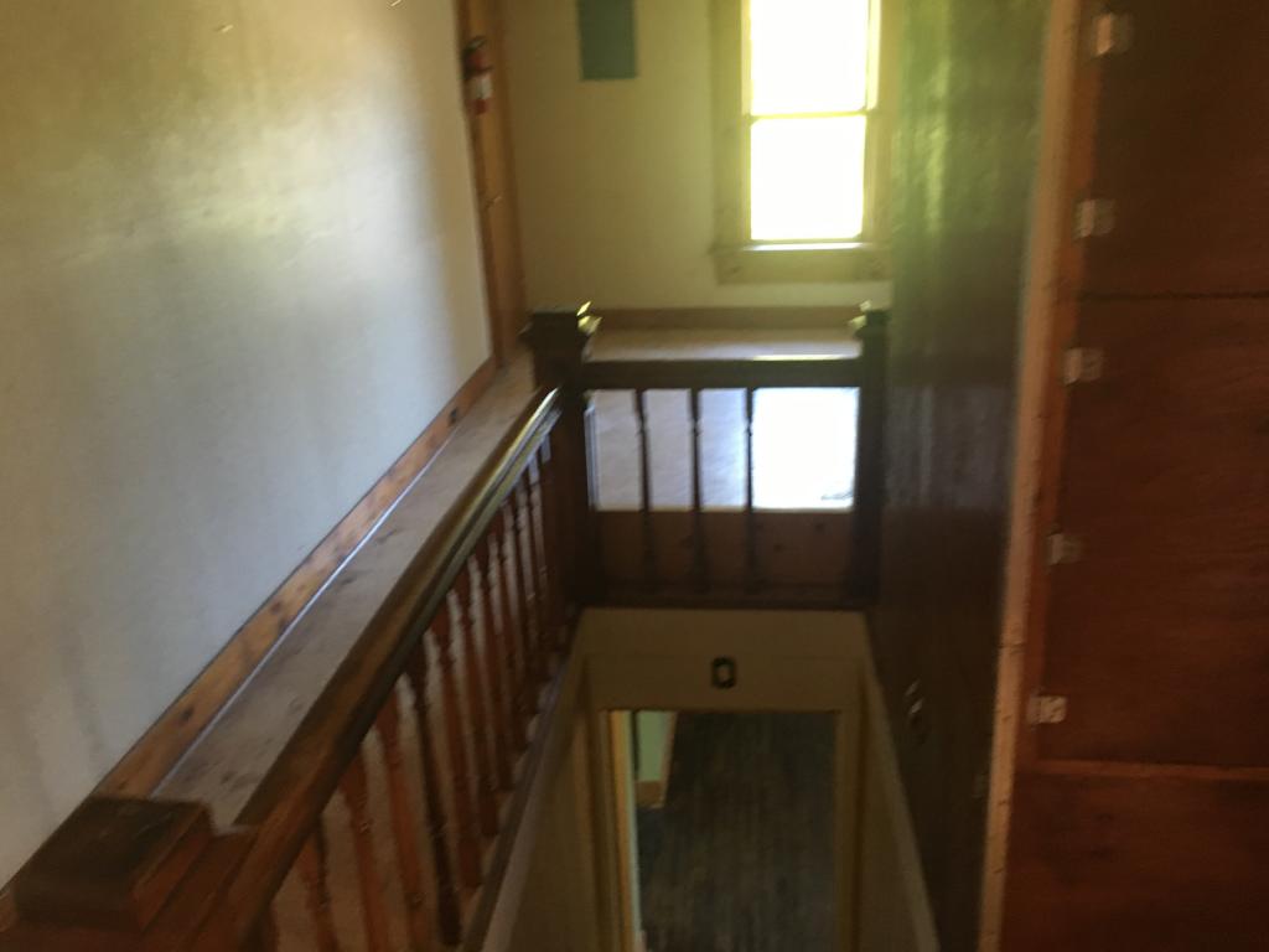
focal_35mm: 29
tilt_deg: -18.3
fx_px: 1063
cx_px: 634
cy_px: 476
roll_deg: +2.4
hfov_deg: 61.7
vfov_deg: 48.2
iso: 200
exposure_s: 1/24
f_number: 2.2
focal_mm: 4.15
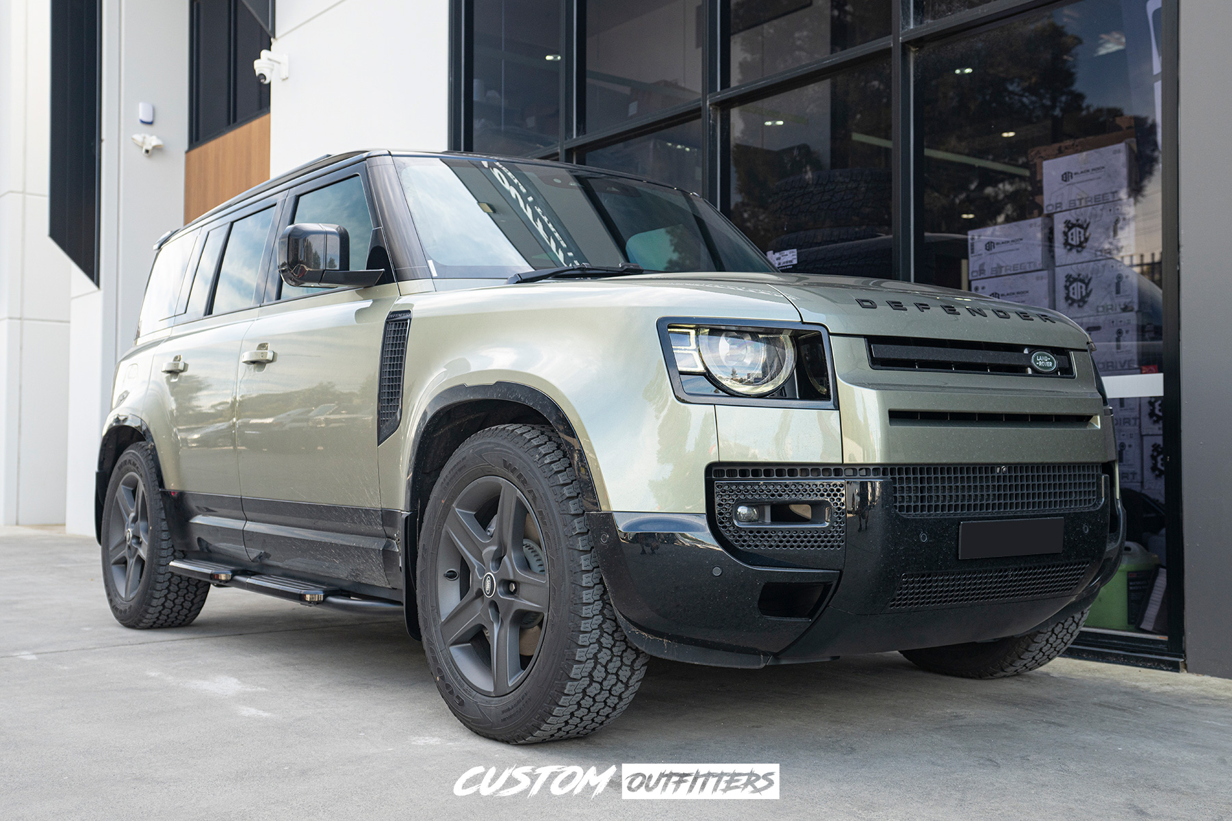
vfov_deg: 38.9
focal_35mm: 34
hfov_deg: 55.8
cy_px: 410
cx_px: 616
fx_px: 1163
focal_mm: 34
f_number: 4
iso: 320
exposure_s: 1/160
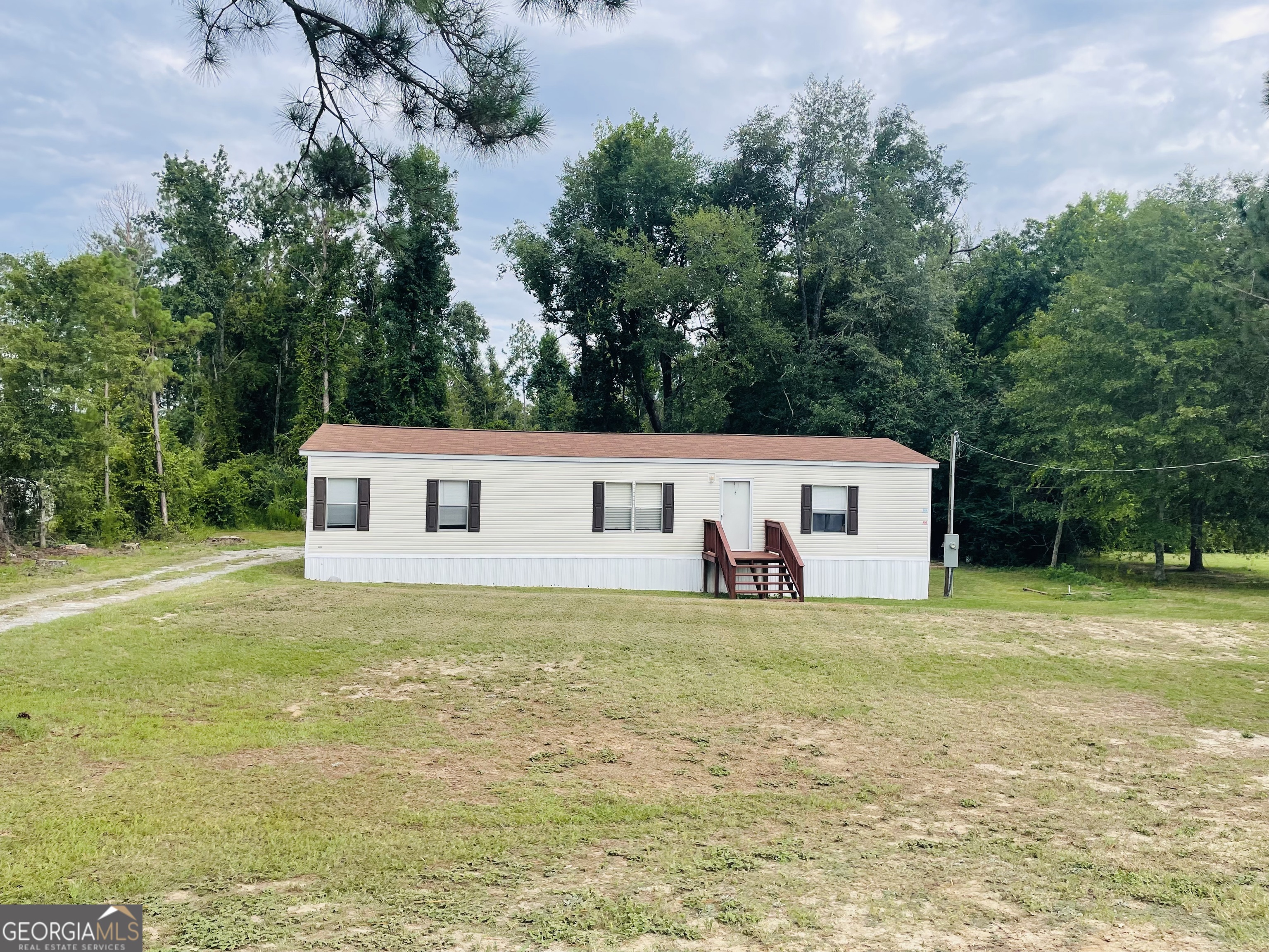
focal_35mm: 26
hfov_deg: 67.3
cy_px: 476
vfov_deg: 53.1
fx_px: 953
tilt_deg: +1.7
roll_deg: +0.3
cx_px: 634
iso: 32
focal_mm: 4.2
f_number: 1.6
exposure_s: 1/1221
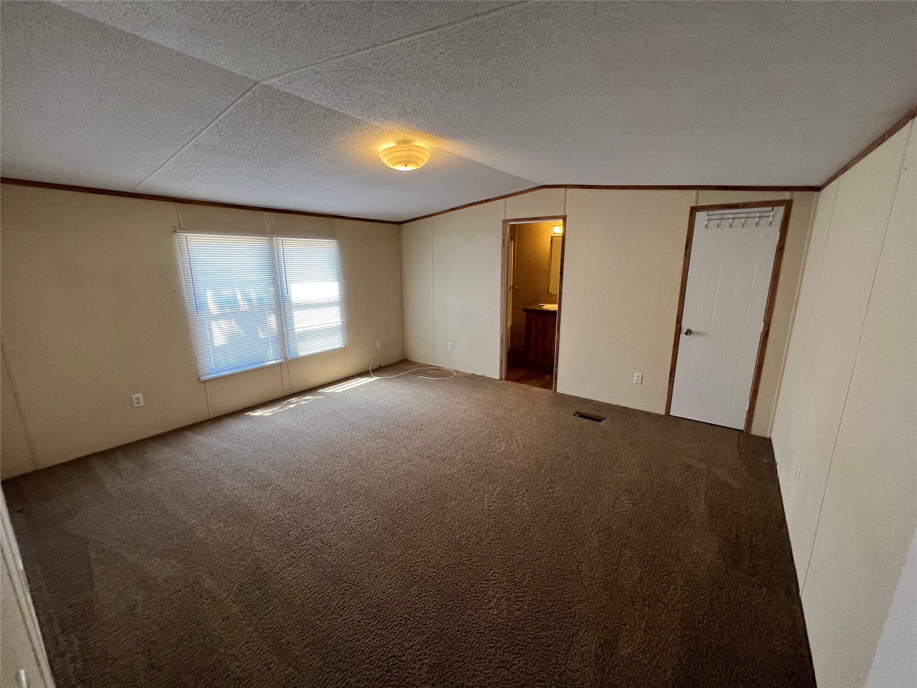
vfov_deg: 89.9
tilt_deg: -10.7
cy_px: 344
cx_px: 458
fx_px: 344
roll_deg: -0.2
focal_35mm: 13
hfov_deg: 106.2
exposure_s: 1/120
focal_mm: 1.57
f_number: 1.8
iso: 200
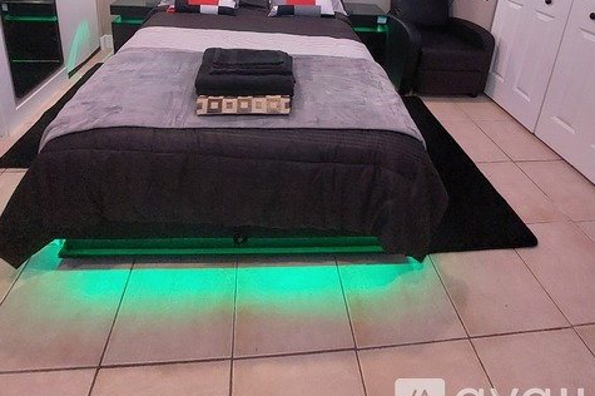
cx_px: 284
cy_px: 11
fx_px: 314
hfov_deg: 86.9
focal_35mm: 19
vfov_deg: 52.8
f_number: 2.2
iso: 640
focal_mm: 1.74
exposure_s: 1/24
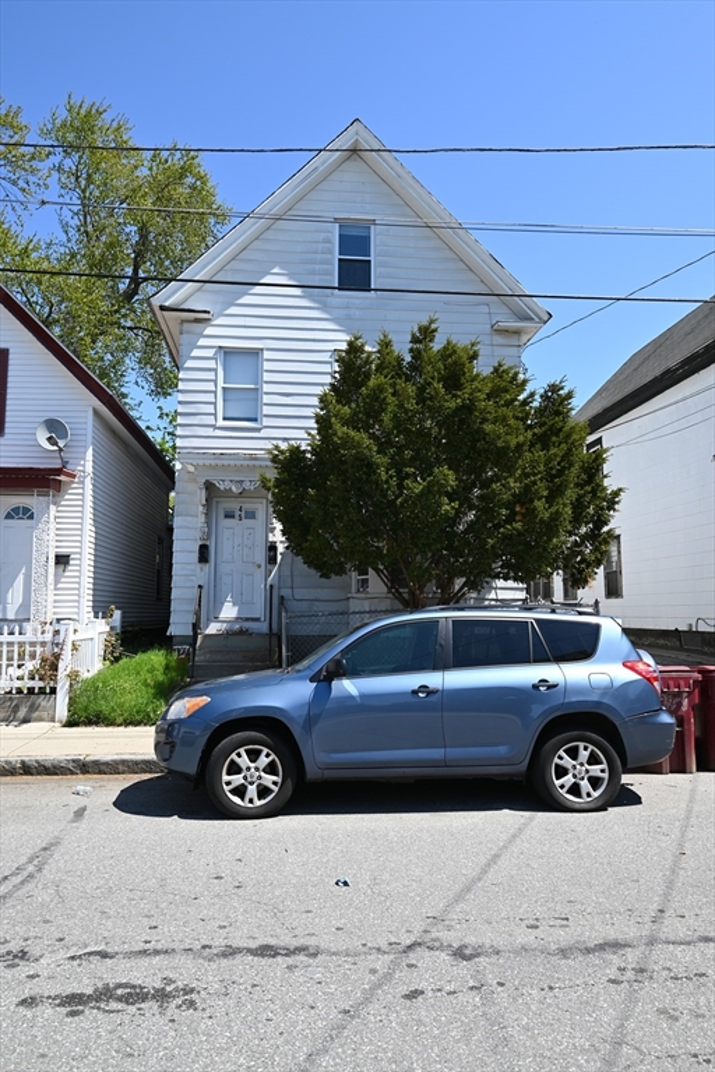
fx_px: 670
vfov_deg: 77.3
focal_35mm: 22
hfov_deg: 56.1
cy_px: 536
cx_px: 358
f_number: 6.3
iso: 100
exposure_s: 1/320
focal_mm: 22.5
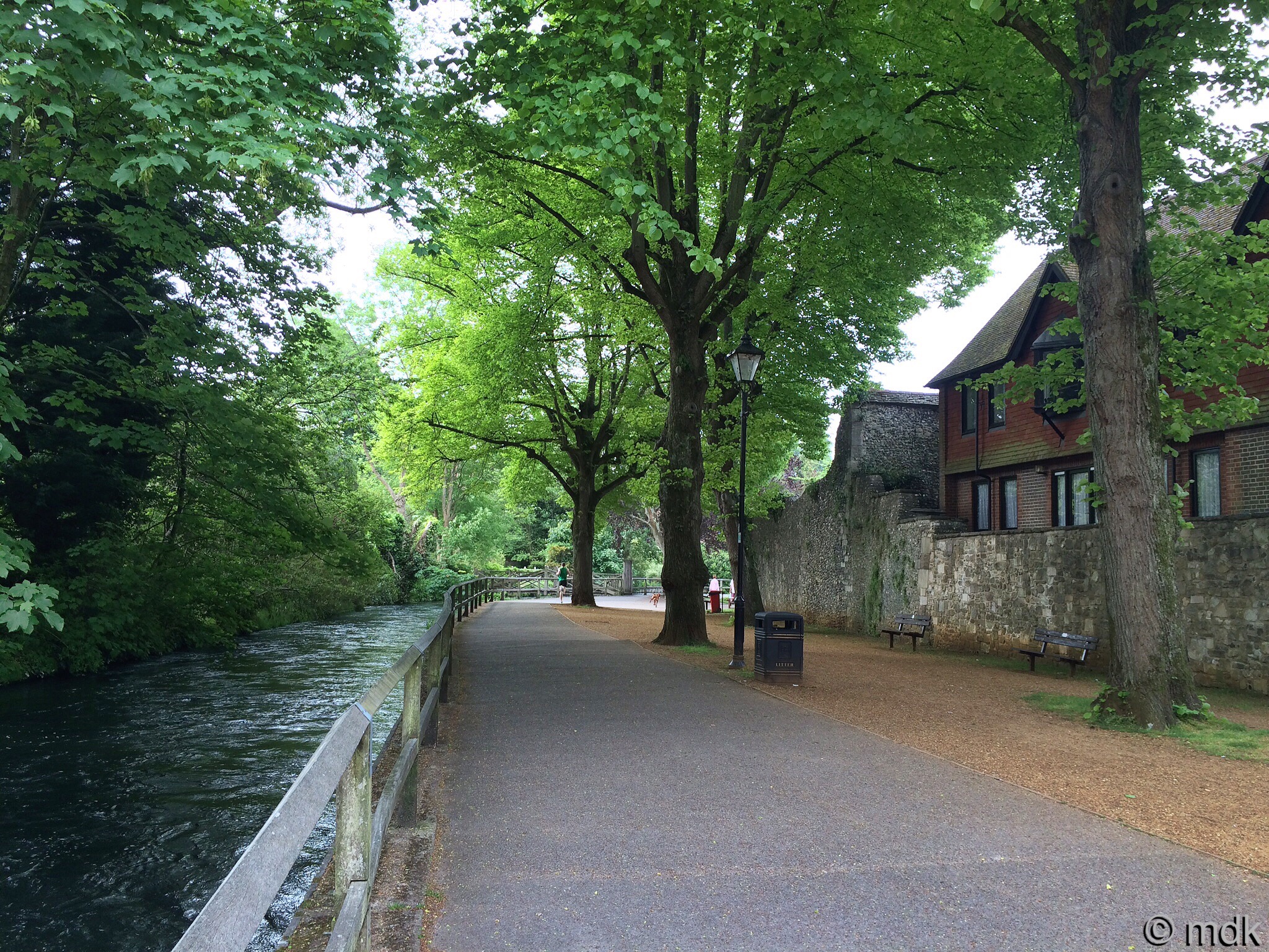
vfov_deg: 48.2
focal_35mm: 29
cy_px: 476
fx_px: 1063
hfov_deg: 61.7
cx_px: 634
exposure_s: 1/117
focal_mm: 4.15
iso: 32
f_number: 2.2
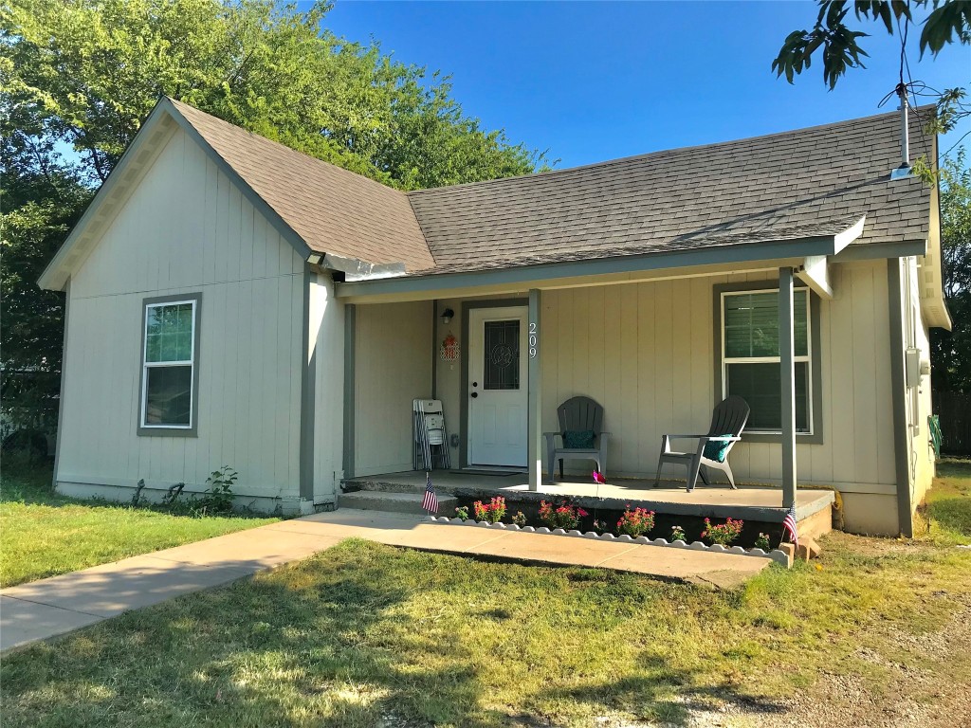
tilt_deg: +4.6
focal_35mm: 28
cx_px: 486
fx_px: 785
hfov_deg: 63.4
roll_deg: -0.4
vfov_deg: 49.7
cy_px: 364
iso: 20
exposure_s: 1/1140
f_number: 1.8
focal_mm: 3.99
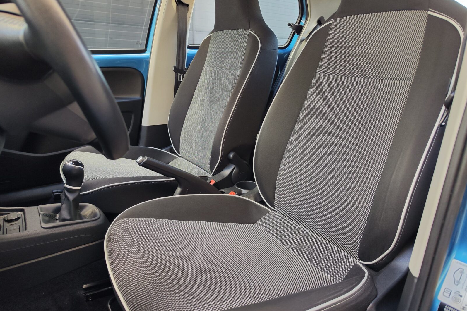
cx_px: 233
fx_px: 311
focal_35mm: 24
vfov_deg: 53.1
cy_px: 142
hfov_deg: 73.7
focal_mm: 7.01
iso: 594
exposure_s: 1/98.6
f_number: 1.69
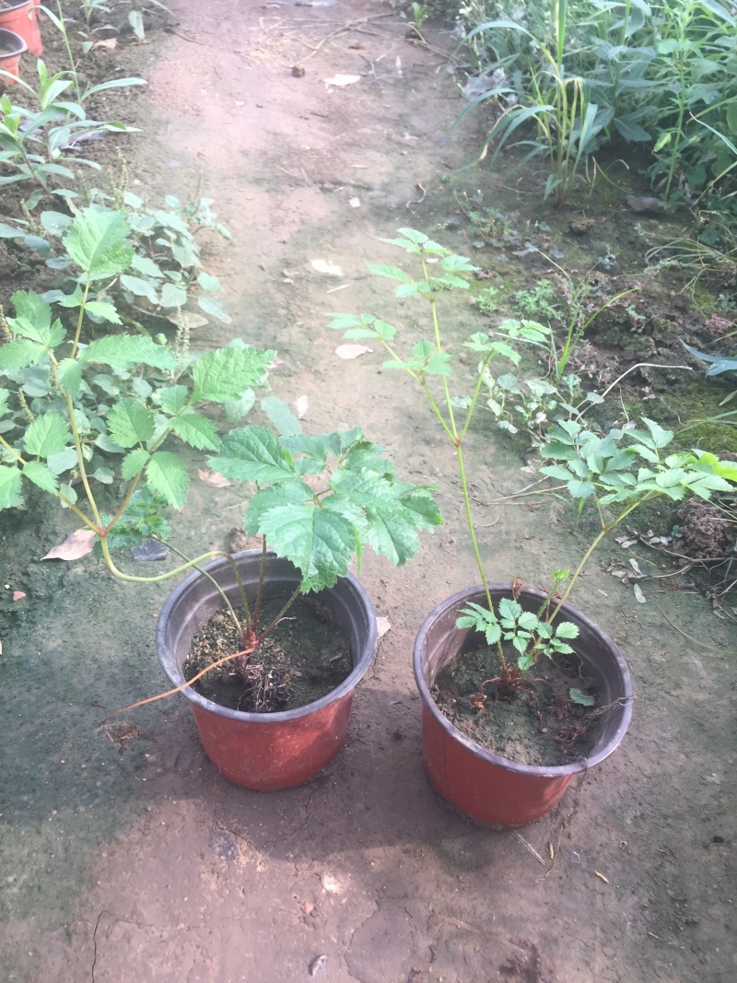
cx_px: 368
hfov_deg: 48.2
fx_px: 823
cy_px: 492
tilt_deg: -45.1
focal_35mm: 29
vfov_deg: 61.7
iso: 50
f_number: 2.2
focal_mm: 4.15
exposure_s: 1/100
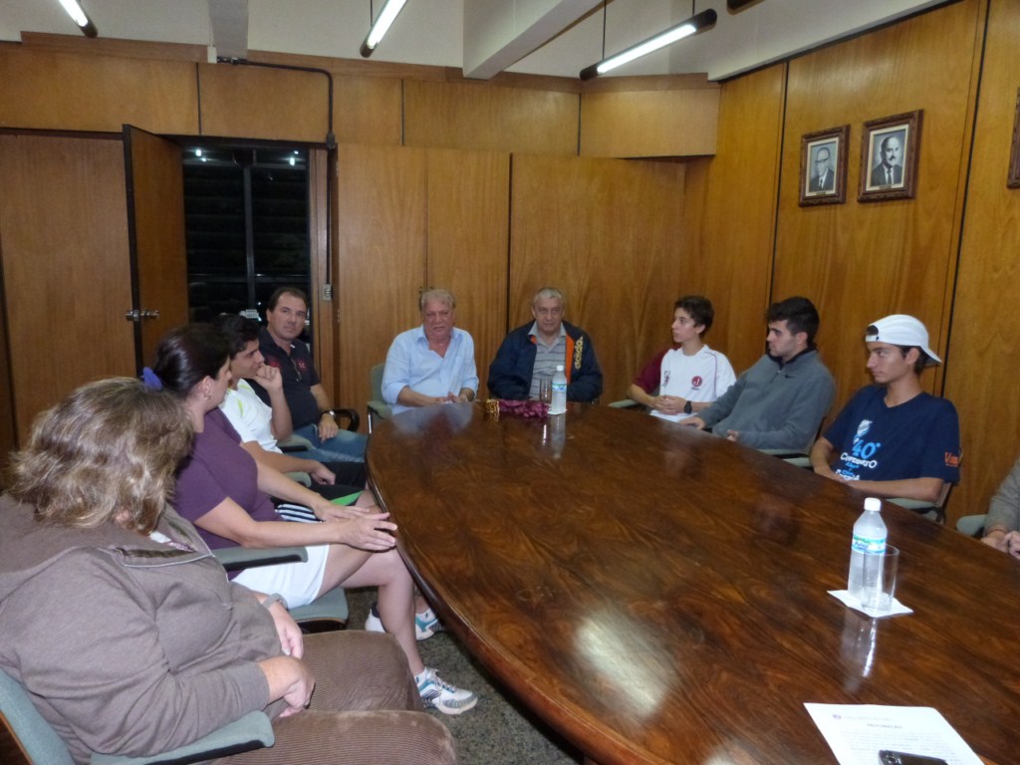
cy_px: 382
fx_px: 737
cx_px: 510
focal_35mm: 25
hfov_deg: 69.4
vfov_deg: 54.9
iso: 400
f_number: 2.8
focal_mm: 4.5
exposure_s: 1/60
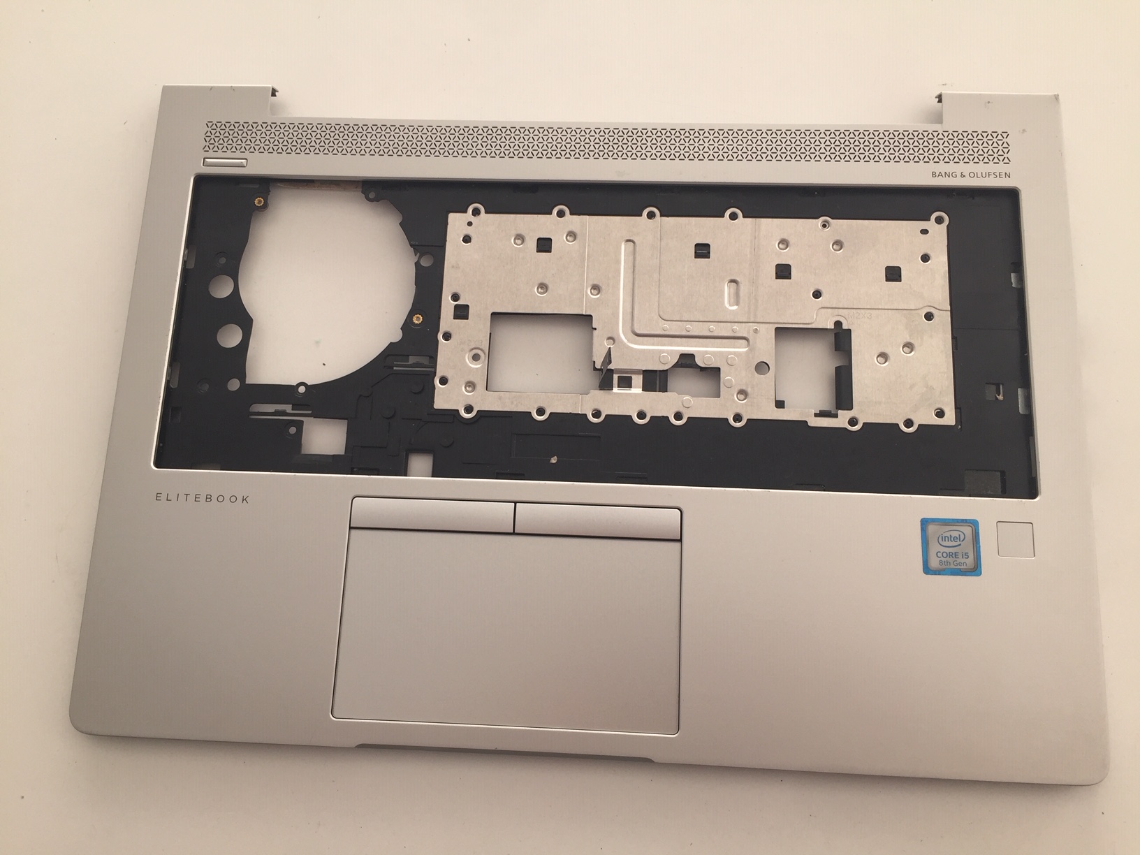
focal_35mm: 29
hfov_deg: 61.7
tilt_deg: -75.6
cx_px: 570
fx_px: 955
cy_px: 428
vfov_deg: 48.2
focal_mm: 4.15
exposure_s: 1/144
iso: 32
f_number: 2.2
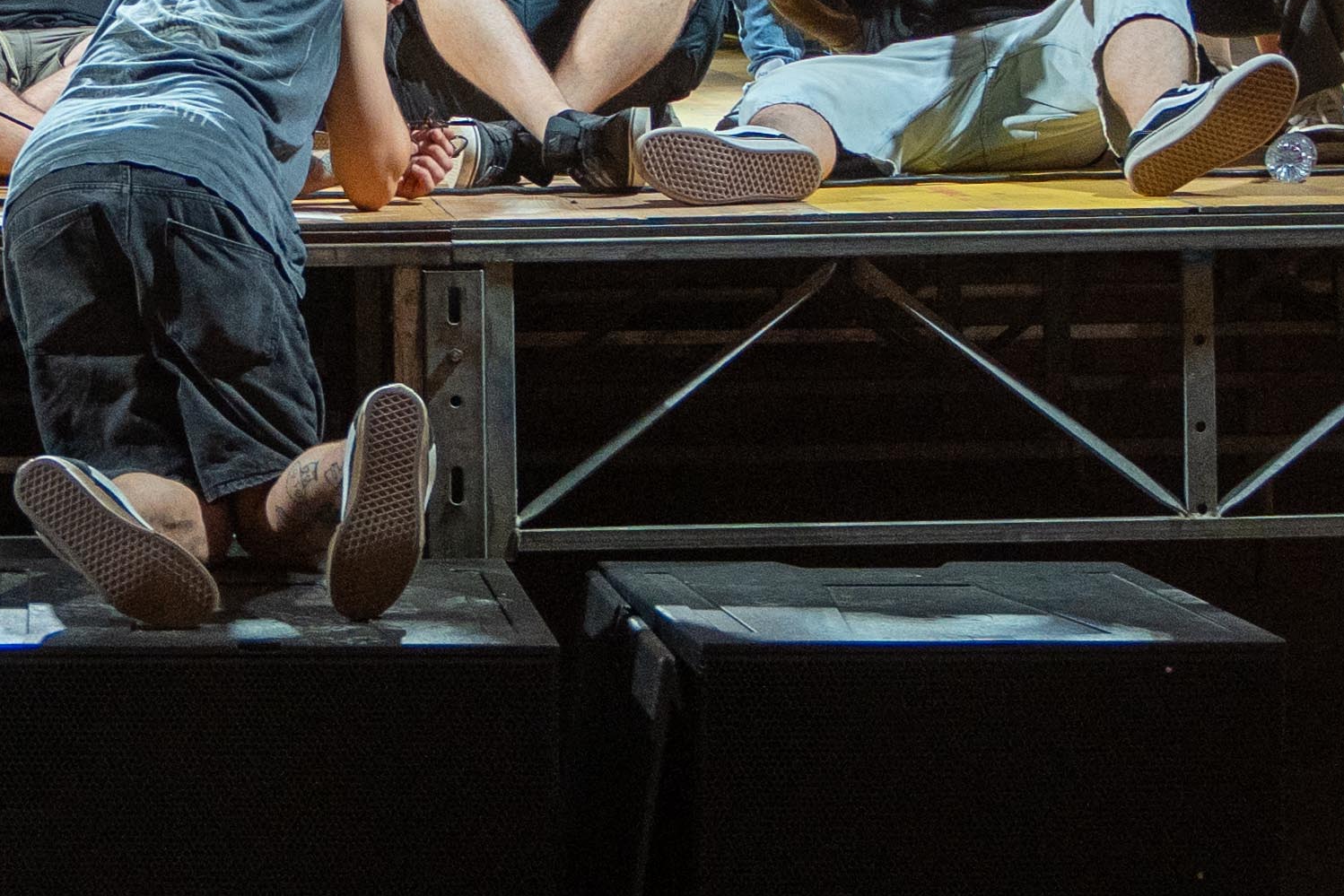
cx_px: -94
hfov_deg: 15.9
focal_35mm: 126
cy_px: -335
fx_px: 4704
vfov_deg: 10.6
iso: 1600
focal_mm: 28
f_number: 2.8
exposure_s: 1/160
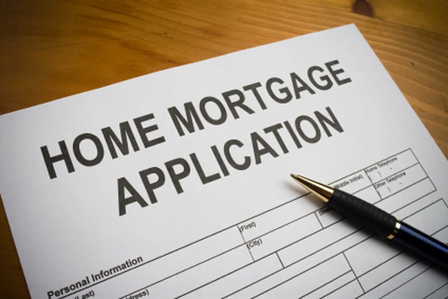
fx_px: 373
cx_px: 224
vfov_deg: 43.6
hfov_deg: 61.9
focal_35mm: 30
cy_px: 150
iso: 100
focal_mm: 20
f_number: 11
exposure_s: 1/100
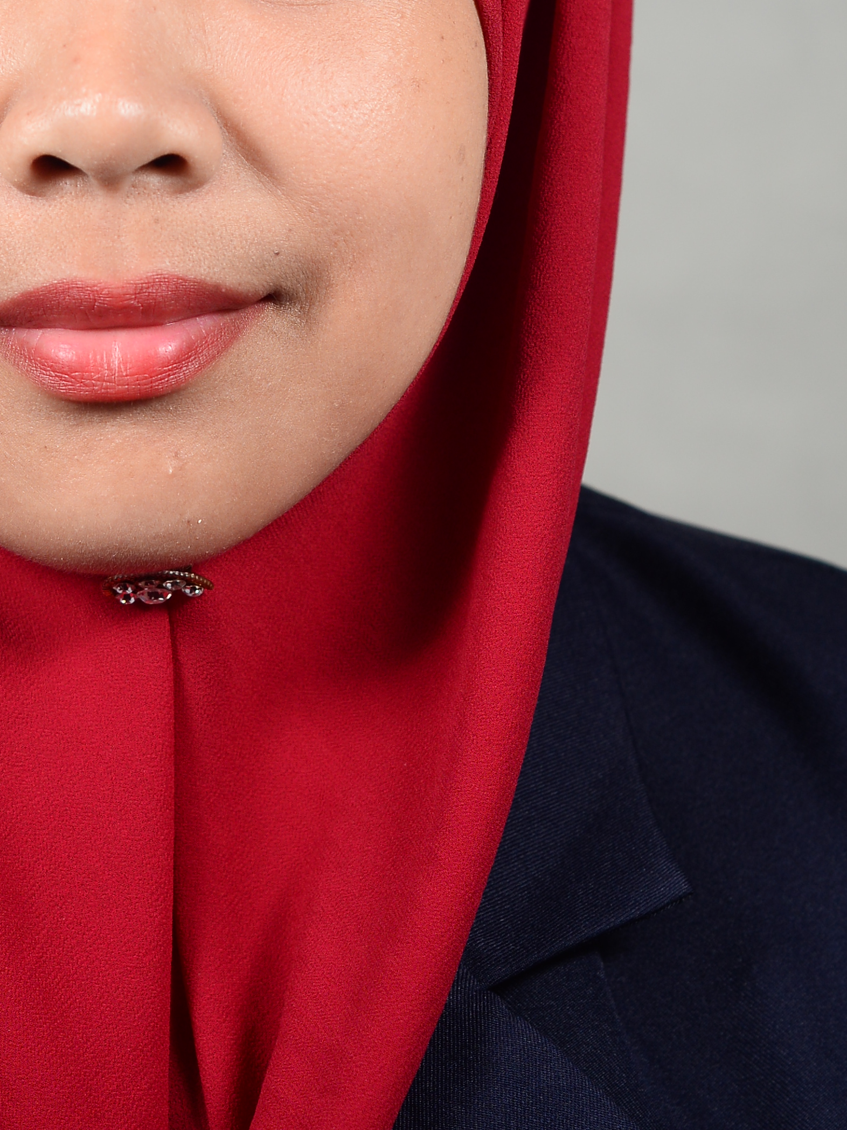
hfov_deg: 10.7
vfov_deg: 14.3
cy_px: 310
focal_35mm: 138
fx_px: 4504
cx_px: 98
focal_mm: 50
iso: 250
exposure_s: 1/200
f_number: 5.6
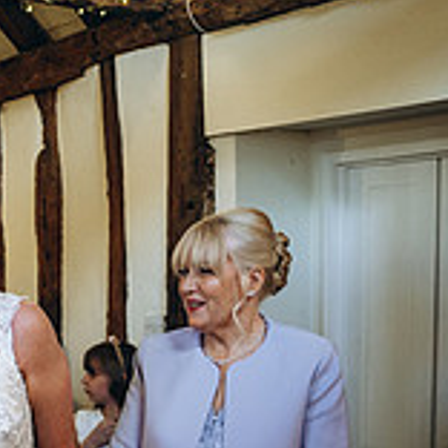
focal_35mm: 76
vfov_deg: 21.9
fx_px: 1113
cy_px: 452
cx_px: -213
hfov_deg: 19.9
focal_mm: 24
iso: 800
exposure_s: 1/100
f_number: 2.8
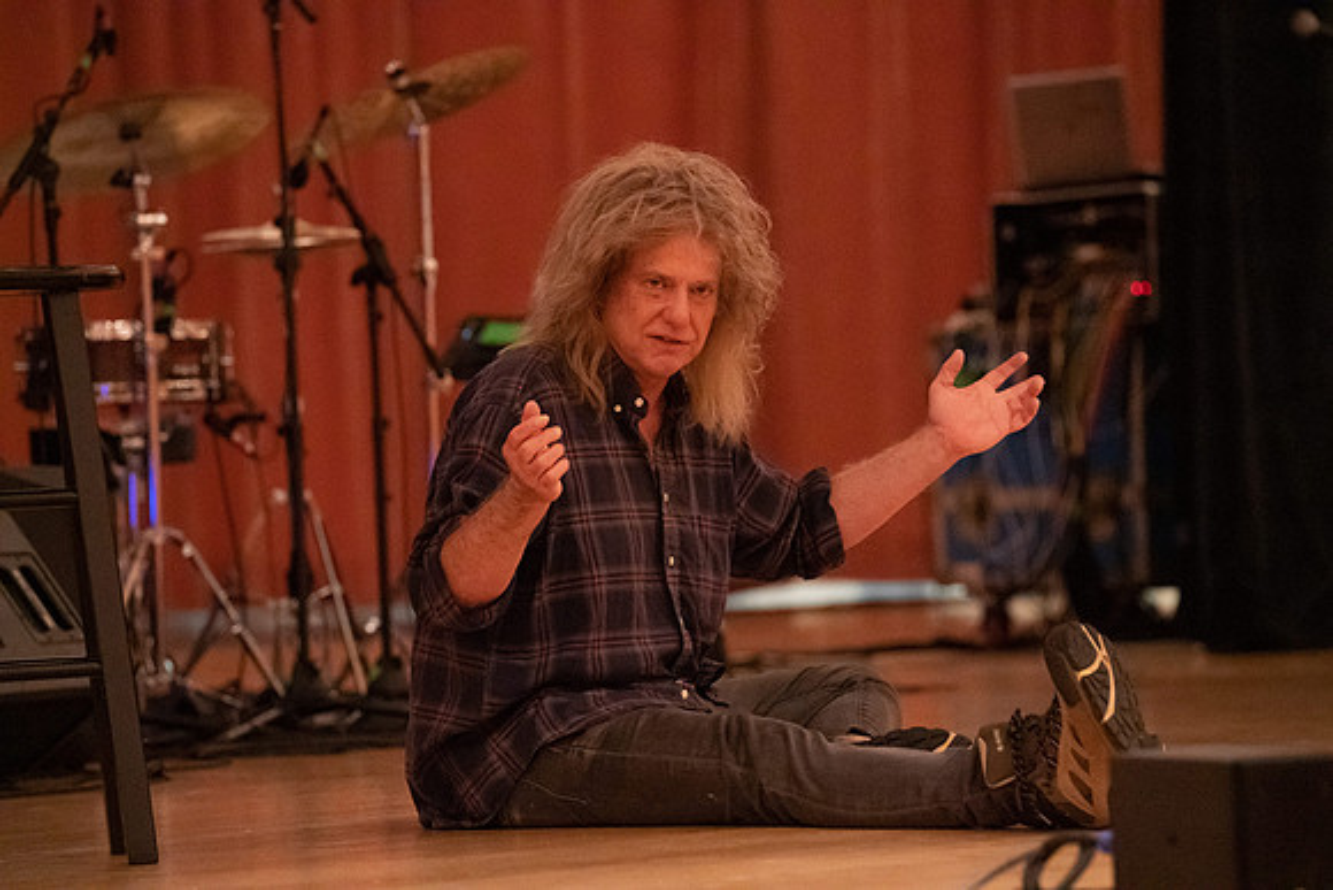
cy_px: 445
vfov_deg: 6.9
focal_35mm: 200
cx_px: 666
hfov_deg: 10.3
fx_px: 7407
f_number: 4.5
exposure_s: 1/160
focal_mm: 200
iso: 20000
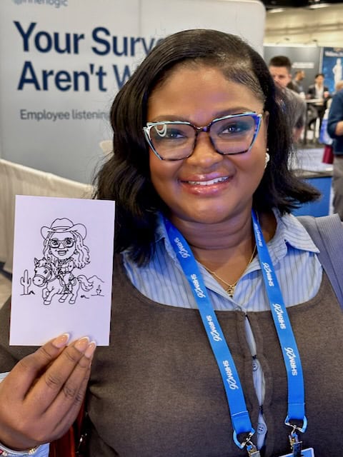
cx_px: 172
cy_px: 228
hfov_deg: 30.3
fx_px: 634
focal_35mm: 48
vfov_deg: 39.7
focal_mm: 6.9
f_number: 1.8
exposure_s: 1/40
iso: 200
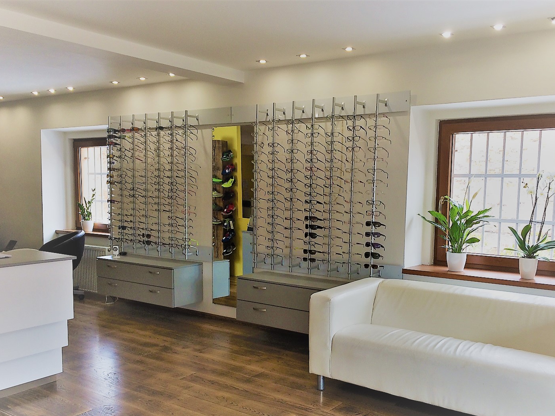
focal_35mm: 34
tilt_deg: -7.6
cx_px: 304
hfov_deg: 53.9
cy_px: 242
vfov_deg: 41.7
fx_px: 545
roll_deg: +0.5
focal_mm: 4.15
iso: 32
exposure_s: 1/101
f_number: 2.2
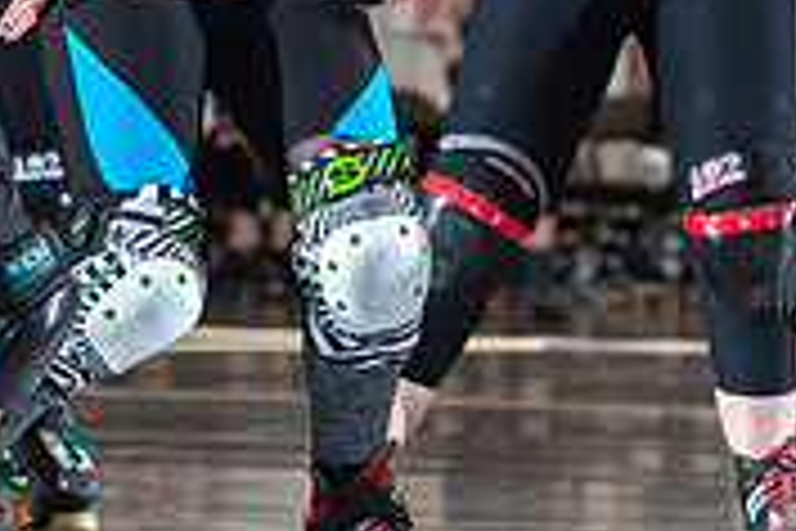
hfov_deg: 4.5
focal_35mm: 460
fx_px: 10170
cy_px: -160
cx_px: 328
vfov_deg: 3.0
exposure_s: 1/160
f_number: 5.6
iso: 500
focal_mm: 140
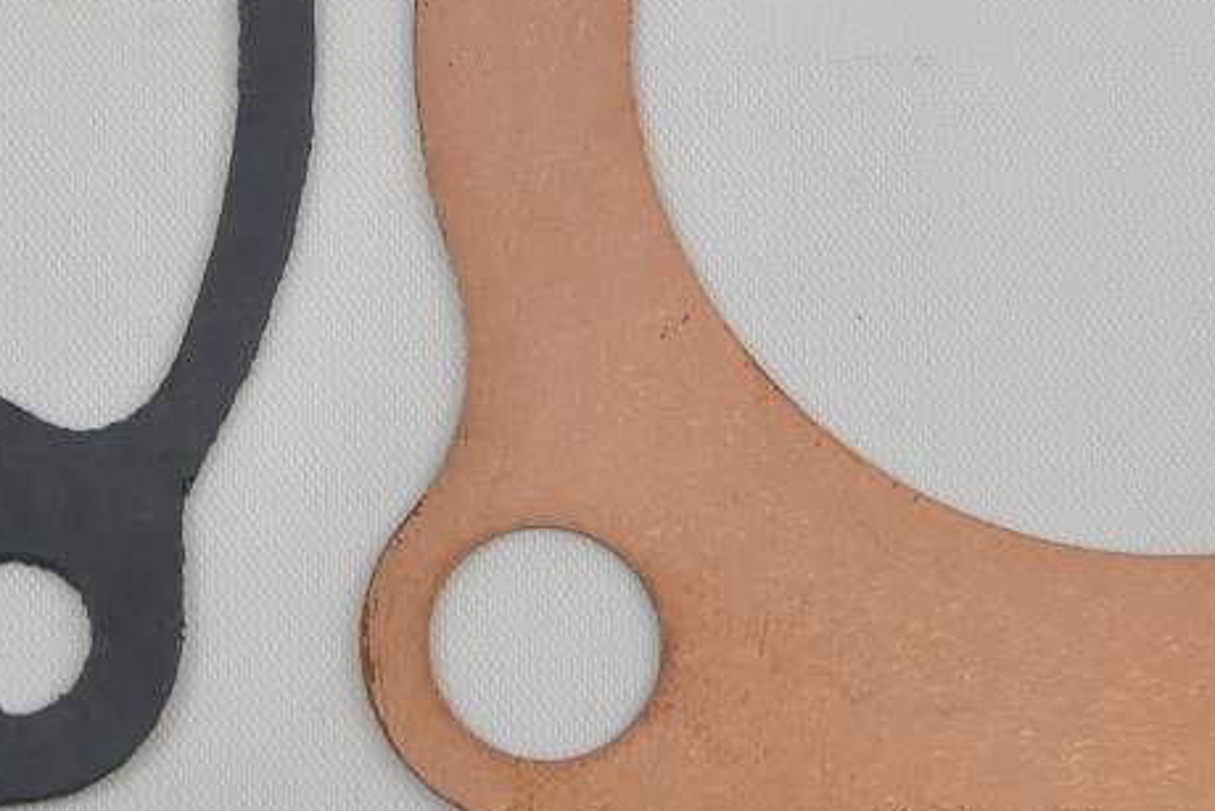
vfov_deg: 7.5
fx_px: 6110
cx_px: 246
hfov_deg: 11.3
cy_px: -295
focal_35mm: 181
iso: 400
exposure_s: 1/160
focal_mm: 21.4
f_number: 4.8
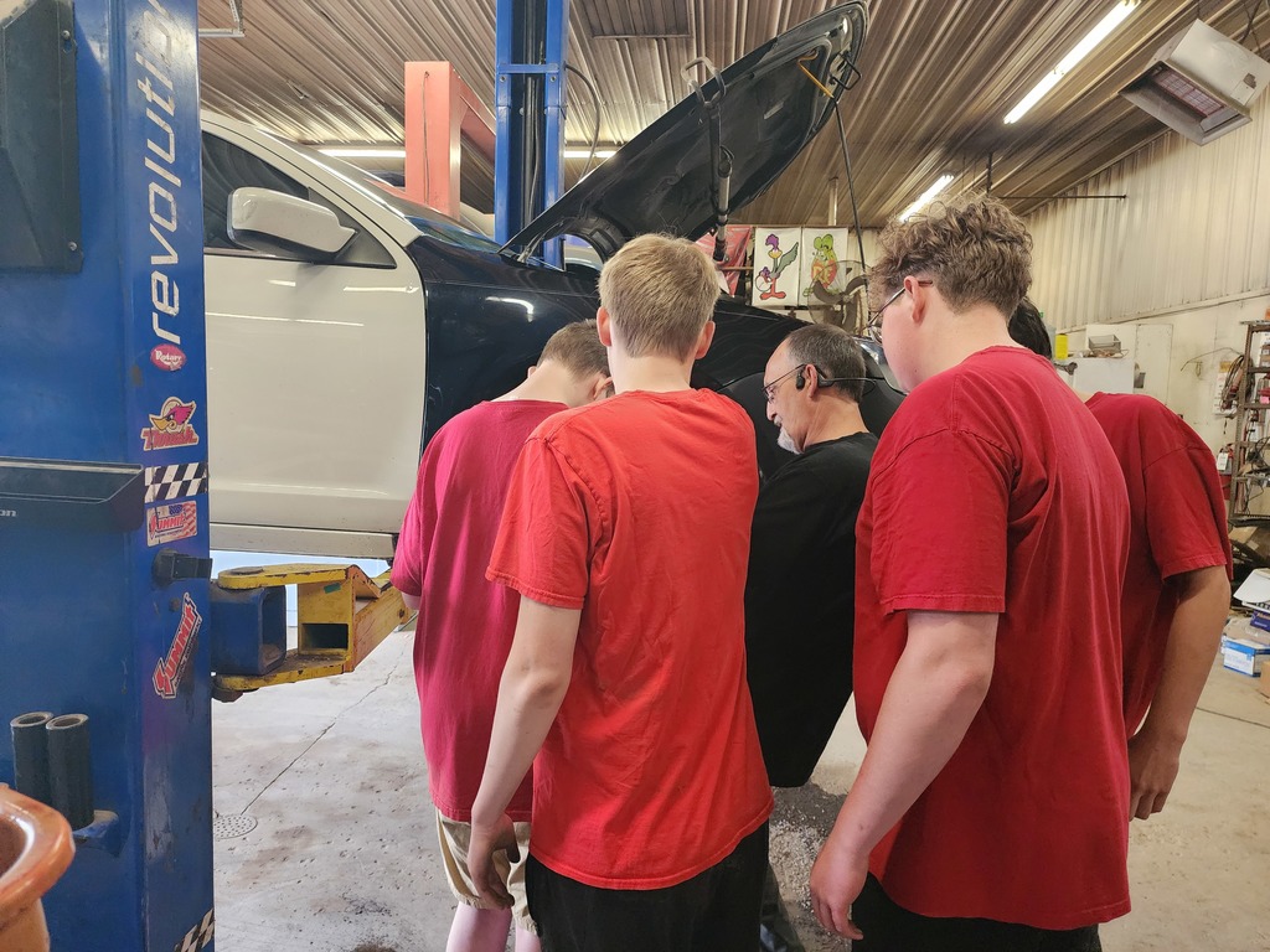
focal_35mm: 23
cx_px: 635
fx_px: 844
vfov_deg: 58.9
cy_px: 476
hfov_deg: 73.9
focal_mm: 6.4
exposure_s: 1/120
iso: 1000
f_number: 1.8
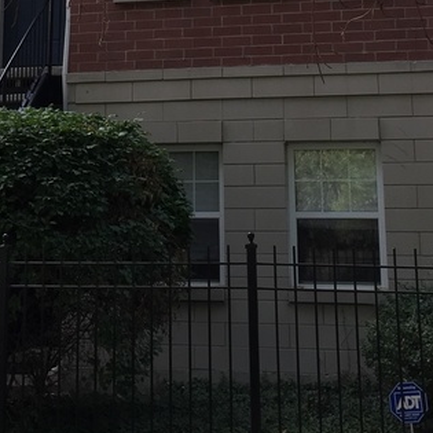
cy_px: -115
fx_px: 1245
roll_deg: +0.3
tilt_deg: +16.2
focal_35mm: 88
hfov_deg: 19.7
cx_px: 181
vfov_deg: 18.5
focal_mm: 4.15
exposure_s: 1/134
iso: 32
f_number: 2.2
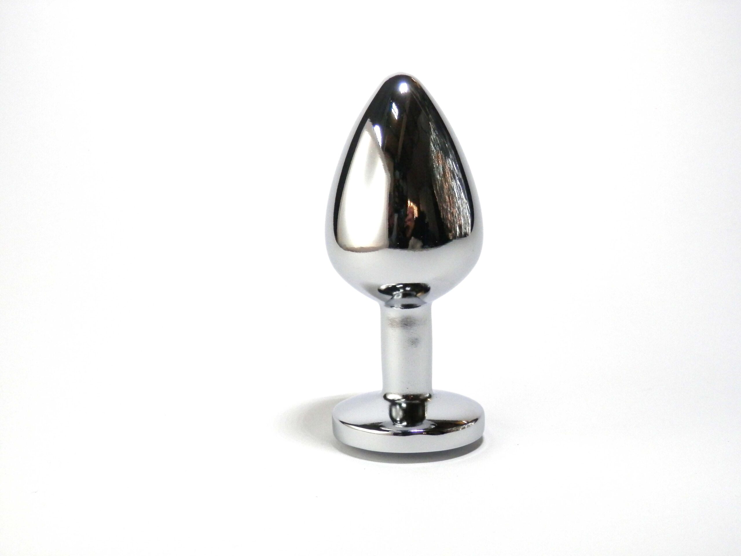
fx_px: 1413
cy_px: 278
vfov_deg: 22.3
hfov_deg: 29.4
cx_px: 370
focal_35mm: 66
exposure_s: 1/100
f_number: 4.4
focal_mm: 11.9
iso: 200
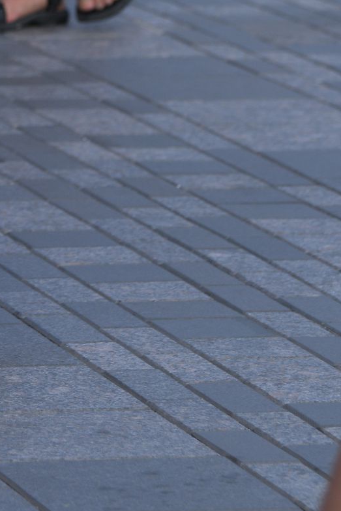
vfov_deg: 5.1
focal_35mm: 403
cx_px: -153
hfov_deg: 3.4
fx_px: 5723
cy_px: -343
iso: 320
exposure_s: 1/800
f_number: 5
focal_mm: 116
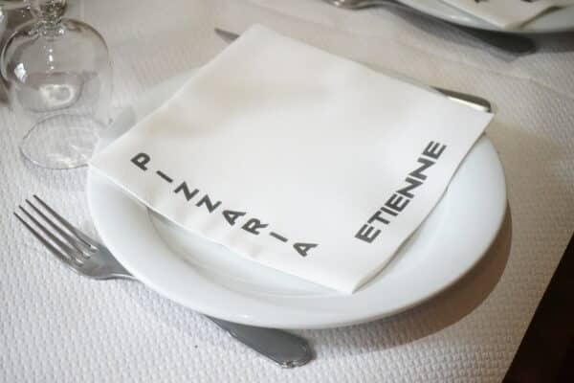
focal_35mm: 70
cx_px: 287
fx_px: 1116
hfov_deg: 28.8
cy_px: 192
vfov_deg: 19.5
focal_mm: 70
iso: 10000
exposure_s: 1/200
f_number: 5.6
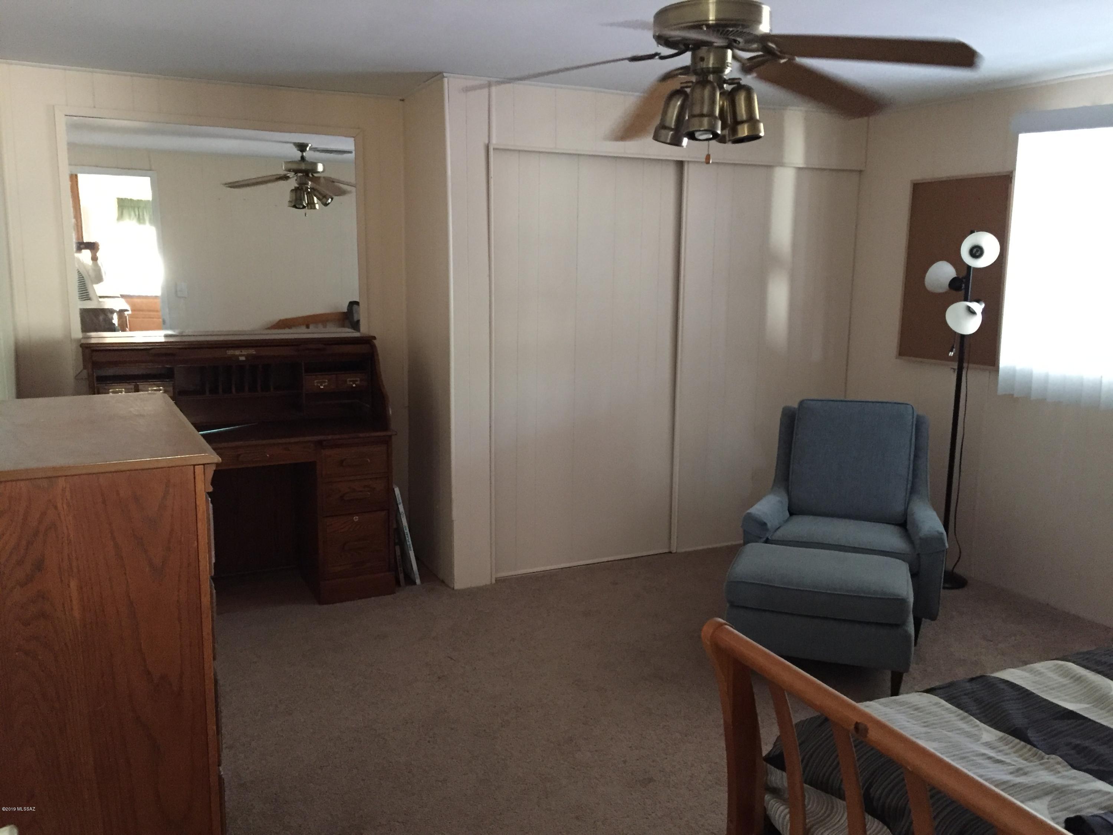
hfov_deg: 61.7
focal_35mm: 29
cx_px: 556
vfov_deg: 48.2
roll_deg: -0.3
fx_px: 932
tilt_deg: -9.9
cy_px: 418
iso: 320
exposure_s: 1/15
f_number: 2.2
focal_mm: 4.15
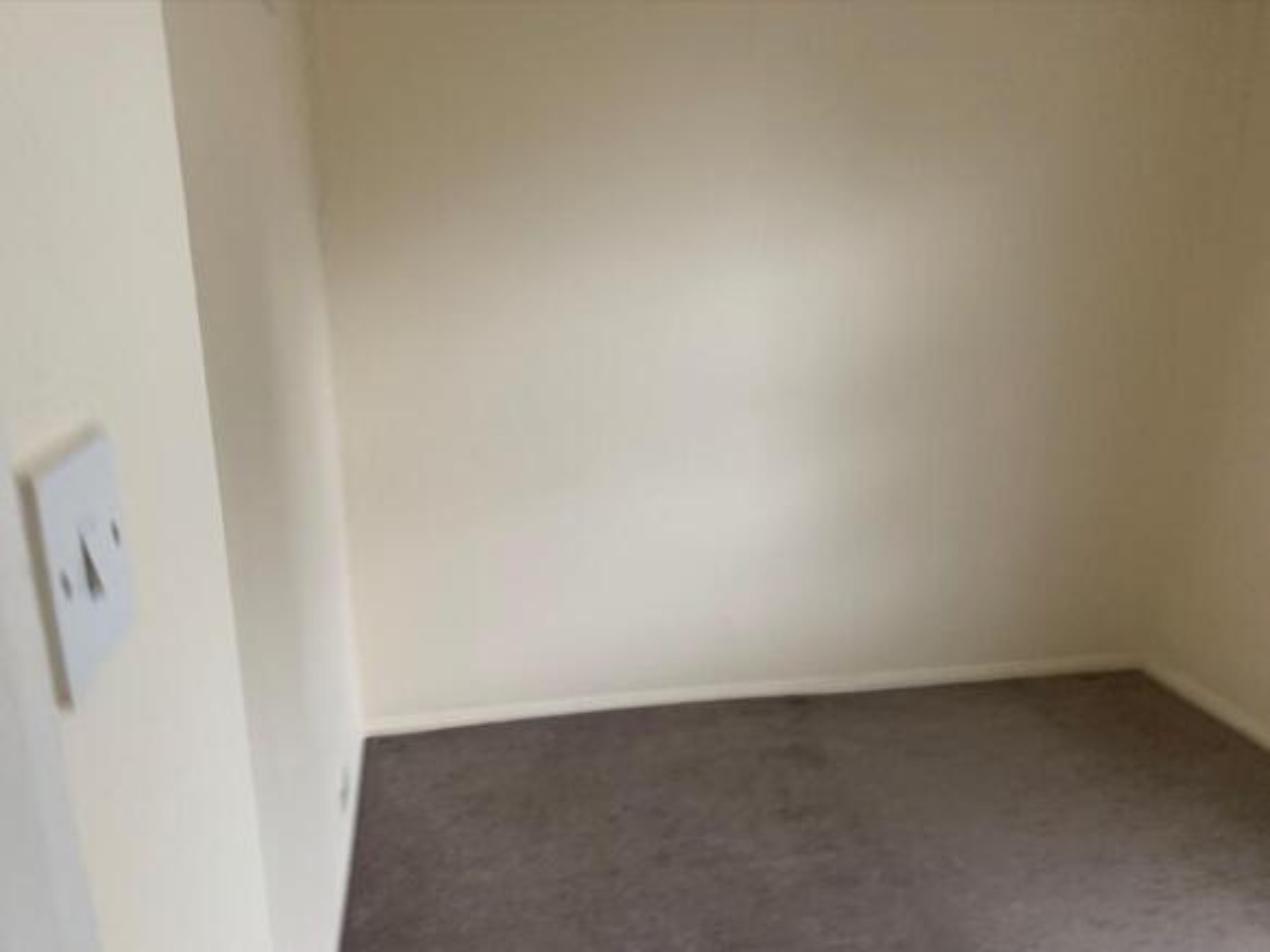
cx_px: 635
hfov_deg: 67.3
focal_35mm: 26
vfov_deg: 53.0
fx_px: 954
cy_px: 476
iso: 200
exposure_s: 1/60
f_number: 1.8
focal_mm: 4.25
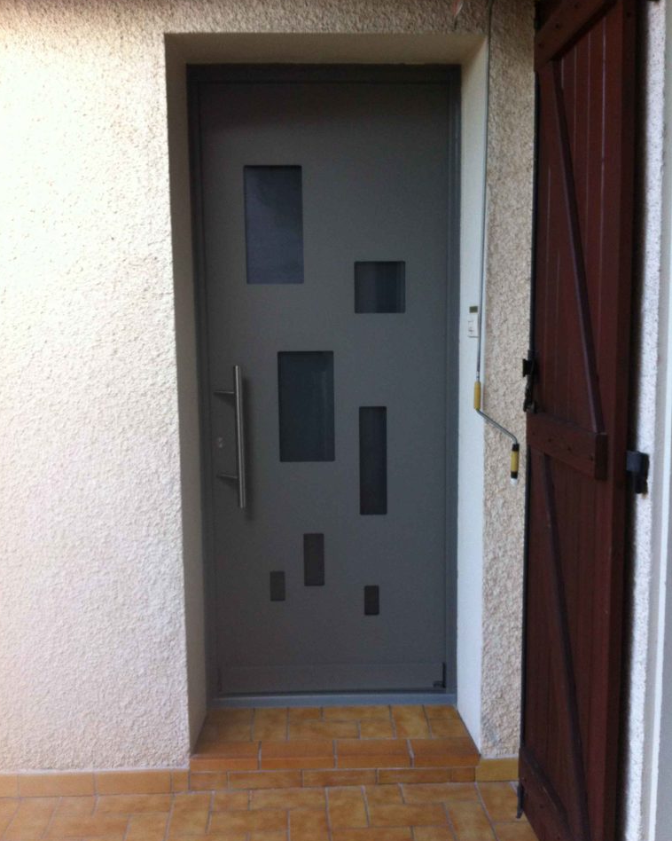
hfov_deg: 40.1
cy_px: 429
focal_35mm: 37
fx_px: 920
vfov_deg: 49.1
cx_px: 332
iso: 125
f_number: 2.8
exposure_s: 1/120
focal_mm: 3.85
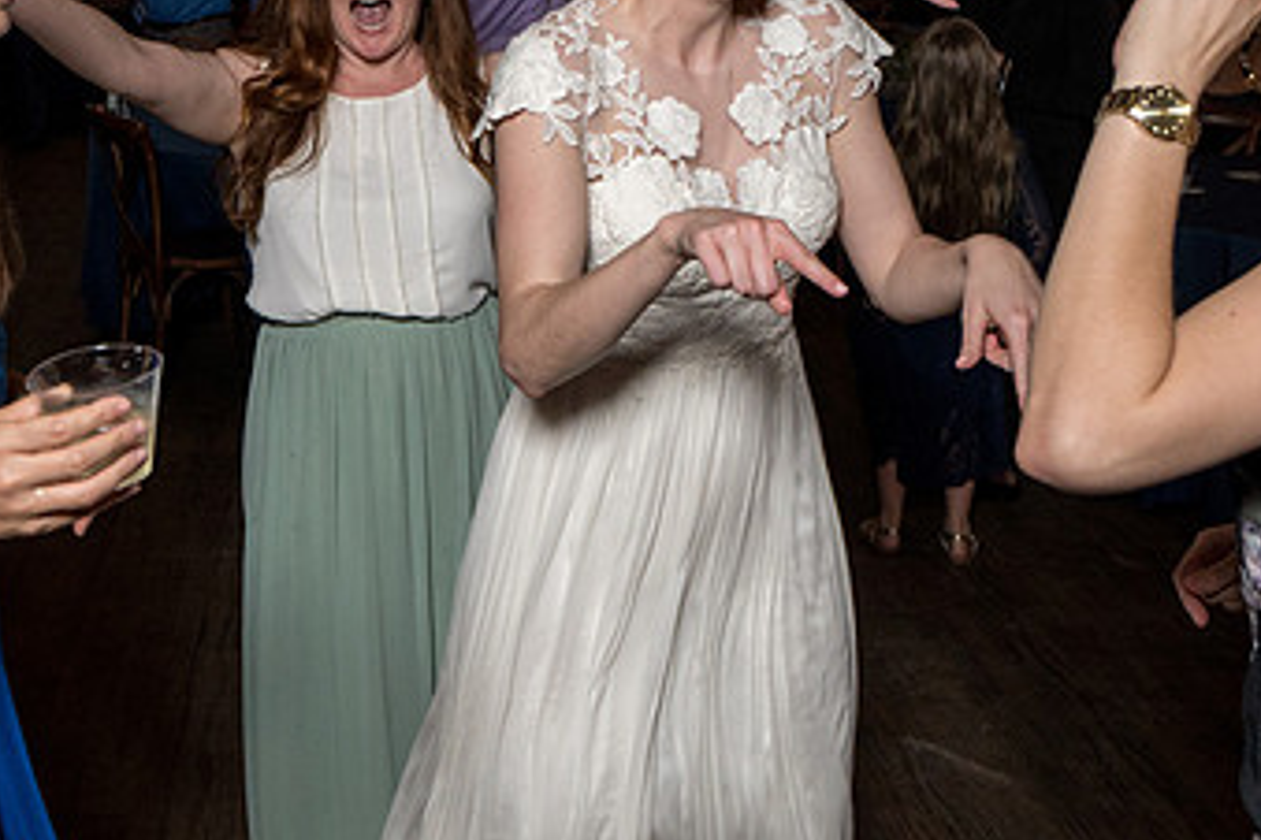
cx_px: 320
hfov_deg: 36.7
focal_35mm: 53
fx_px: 1856
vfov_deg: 25.4
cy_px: 280
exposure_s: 1/200
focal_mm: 27
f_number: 5.6
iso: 2000
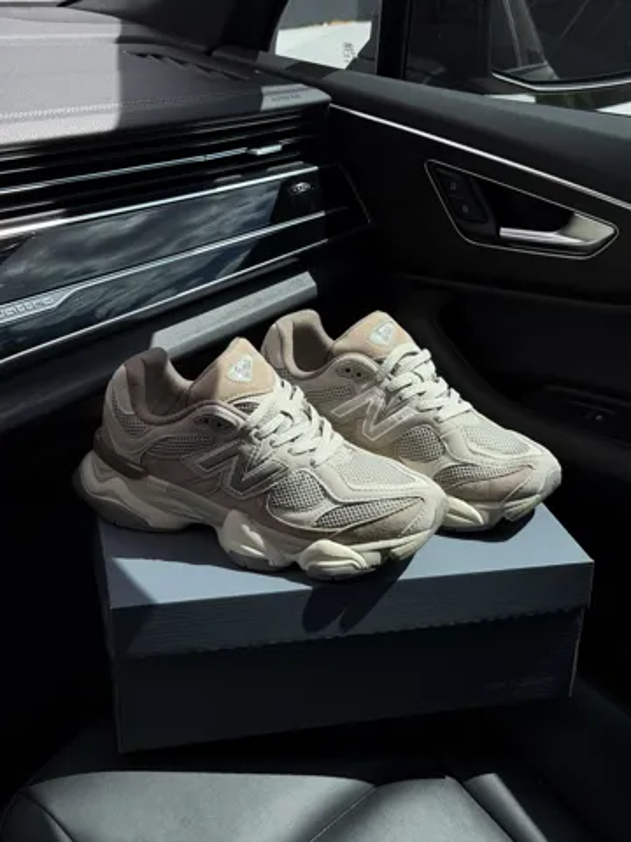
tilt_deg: -26.0
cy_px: 421
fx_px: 1167
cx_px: 316
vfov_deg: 39.7
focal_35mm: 48
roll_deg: -1.1
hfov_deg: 30.3
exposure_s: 1/3378
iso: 64
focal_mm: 6.76
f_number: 1.78
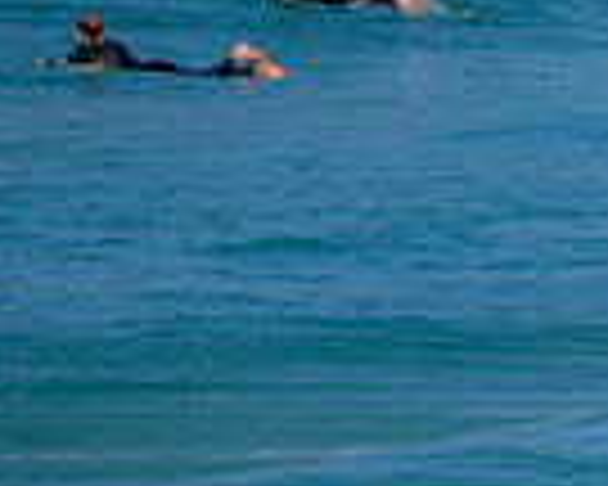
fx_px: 58050
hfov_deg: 0.6
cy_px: 353
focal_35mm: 3226
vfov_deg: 0.5
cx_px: 1266
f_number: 11
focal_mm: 800
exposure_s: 1/1000
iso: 500
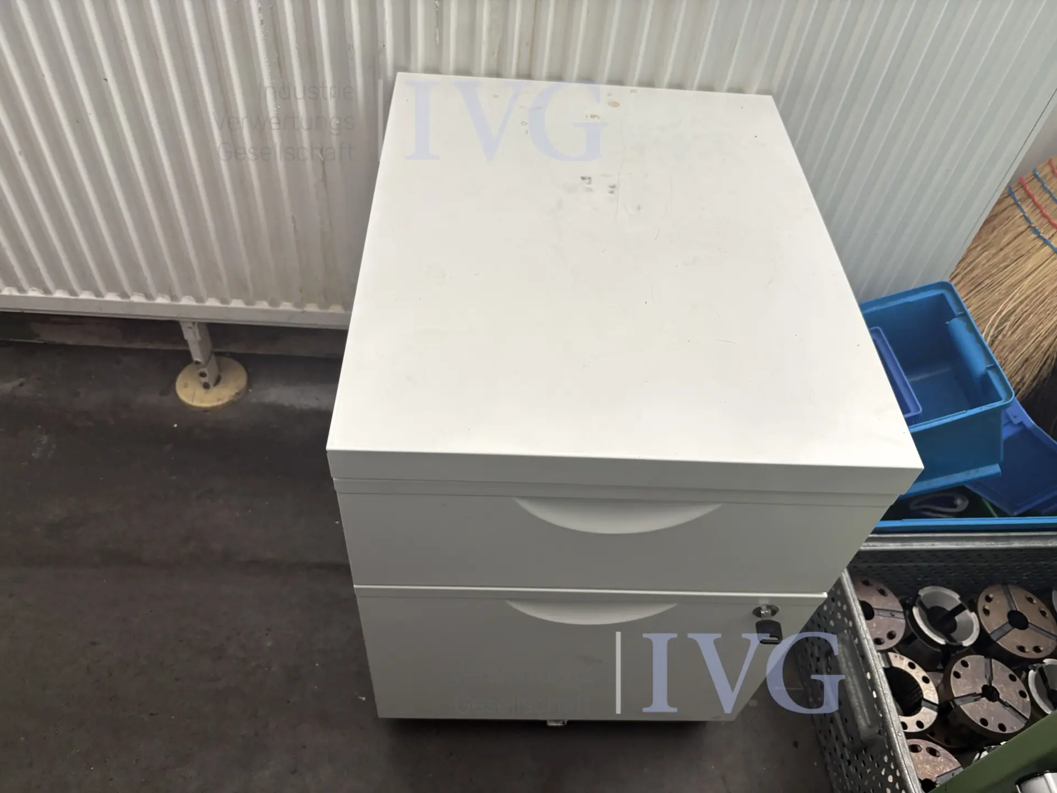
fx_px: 794
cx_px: 528
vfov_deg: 53.1
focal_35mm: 26
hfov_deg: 67.3
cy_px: 396
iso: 100
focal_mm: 5.96
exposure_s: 1/121
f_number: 1.6
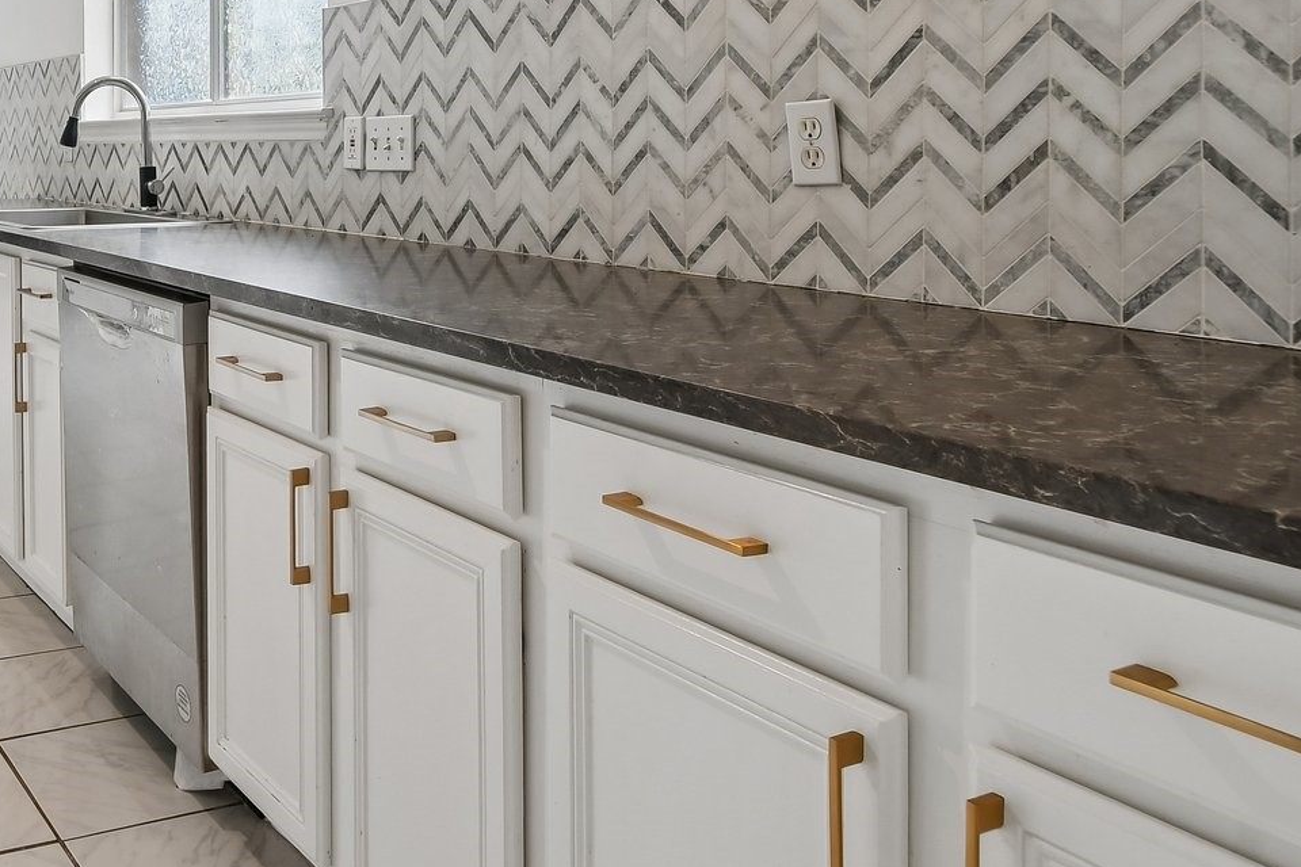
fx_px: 1156
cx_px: 99
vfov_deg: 37.6
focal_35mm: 32
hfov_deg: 51.0
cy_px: 40
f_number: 8
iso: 400
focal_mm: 10
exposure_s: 1/60
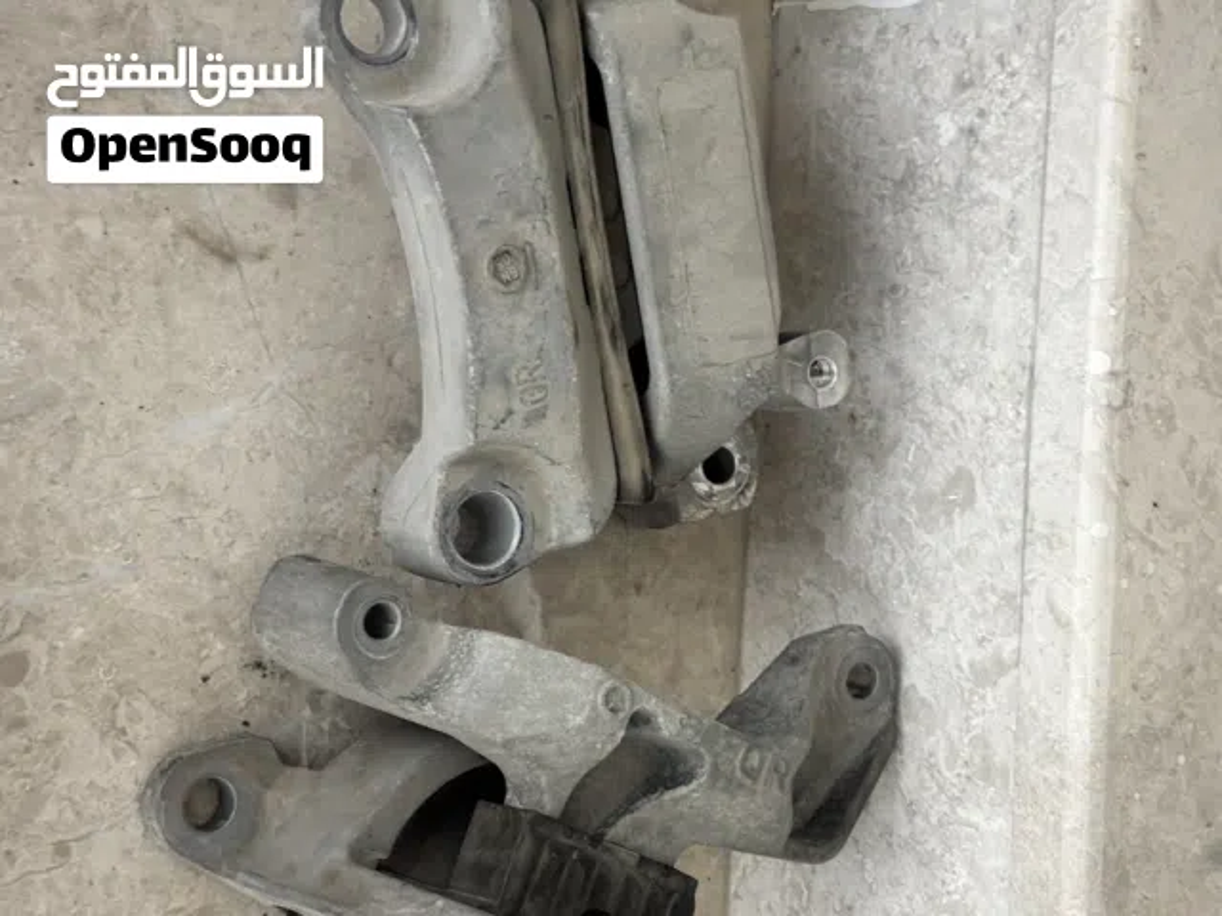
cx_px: 611
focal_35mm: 35
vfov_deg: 40.7
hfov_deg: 52.6
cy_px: 458
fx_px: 1236
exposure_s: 1/60
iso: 400
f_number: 1.78
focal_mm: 6.76
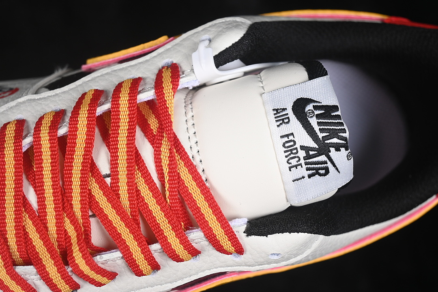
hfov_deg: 27.0
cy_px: 146
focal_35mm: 75
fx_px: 912
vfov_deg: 18.2
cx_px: 219
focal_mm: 50
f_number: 7.1
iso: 160
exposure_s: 1/80
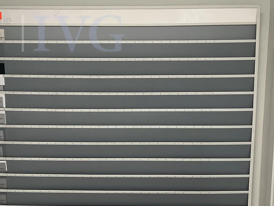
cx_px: 89
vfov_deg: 31.5
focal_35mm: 45
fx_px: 356
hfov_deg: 41.5
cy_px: 157
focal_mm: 5.1
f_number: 1.6
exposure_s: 1/91
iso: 125
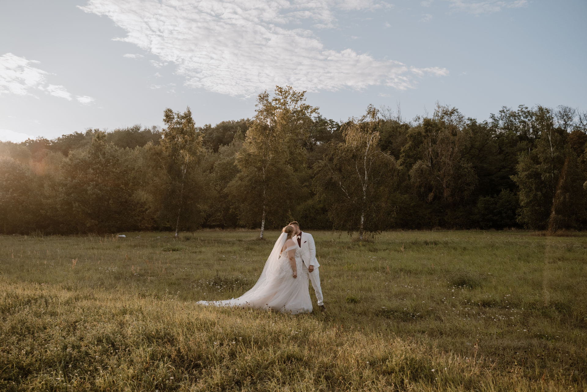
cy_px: 196
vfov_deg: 46.4
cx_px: 294
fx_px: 457
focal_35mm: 28
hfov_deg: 65.5
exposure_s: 1/3200
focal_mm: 28
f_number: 3.2
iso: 500
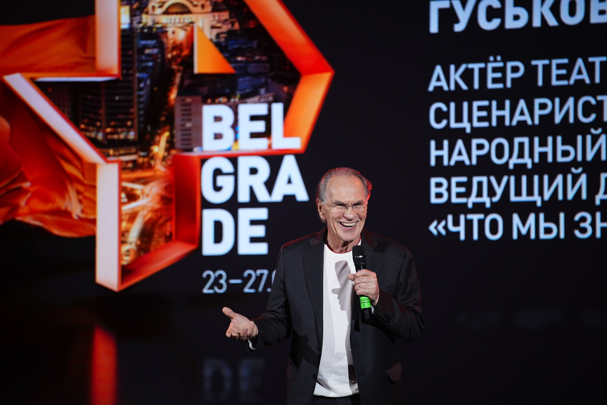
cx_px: 304
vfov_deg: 6.9
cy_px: 202
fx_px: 3372
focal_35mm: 200
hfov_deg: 10.3
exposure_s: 1/320
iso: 500
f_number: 2.8
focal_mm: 200
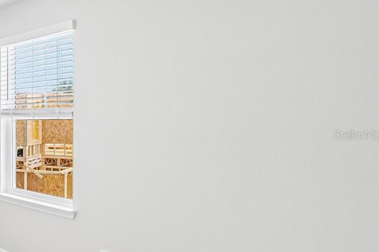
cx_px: -92
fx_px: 400
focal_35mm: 38
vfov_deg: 35.0
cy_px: 135
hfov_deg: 36.7
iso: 160
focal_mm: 10
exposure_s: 1/30
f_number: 8
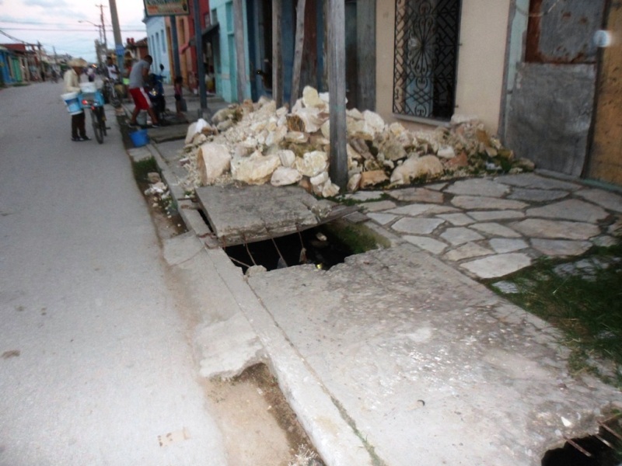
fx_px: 467
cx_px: 311
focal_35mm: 26
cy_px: 233
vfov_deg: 53.1
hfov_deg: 67.3
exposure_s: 1/45
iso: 320
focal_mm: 4.9
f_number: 3.3
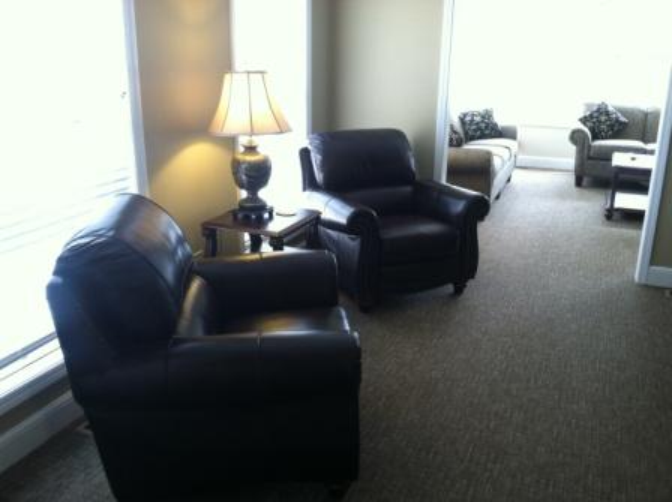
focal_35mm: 35
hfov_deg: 52.7
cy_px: 251
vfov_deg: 40.6
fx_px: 679
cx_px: 336
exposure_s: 1/15
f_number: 2.8
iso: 80
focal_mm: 3.85
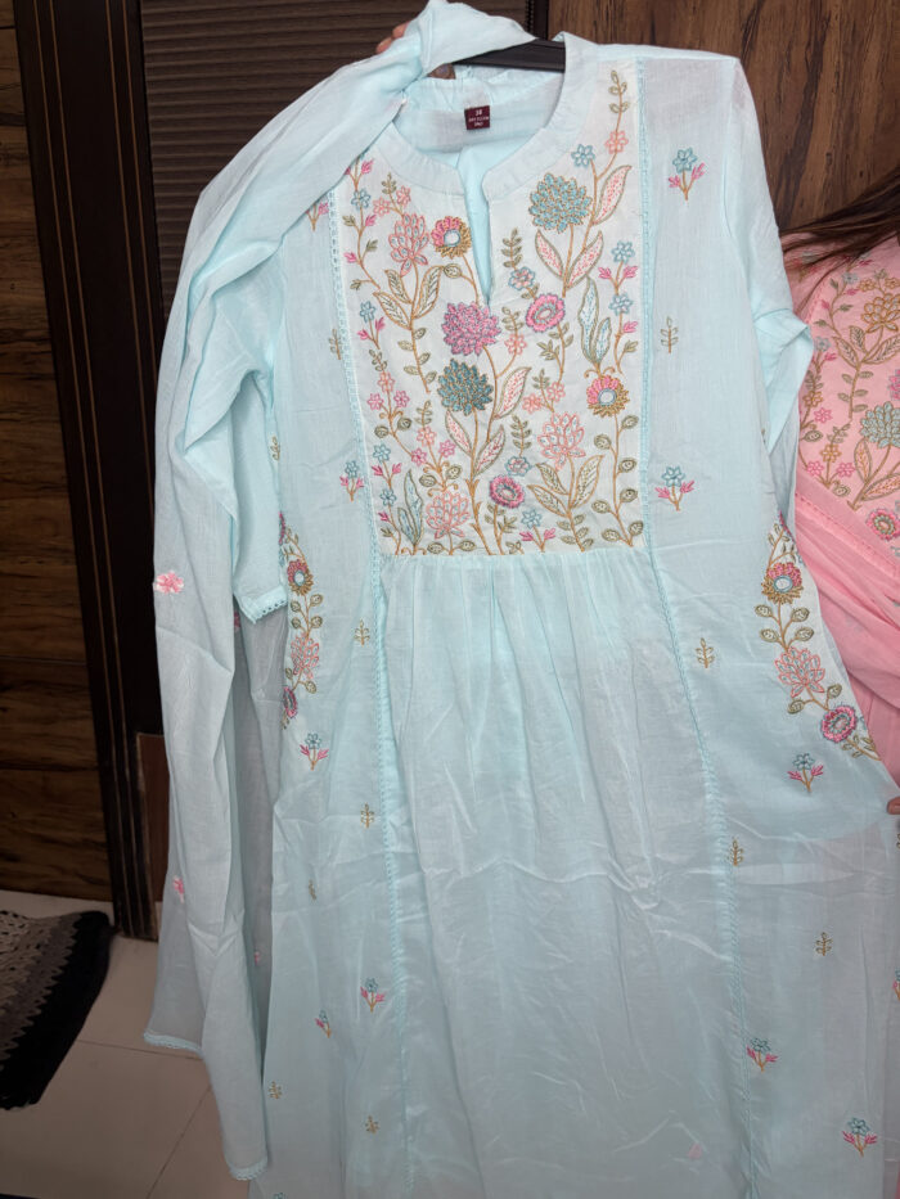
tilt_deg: -16.0
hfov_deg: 53.1
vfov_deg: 67.3
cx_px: 450
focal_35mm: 26
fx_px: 901
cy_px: 600
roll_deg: -1.2
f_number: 1.6
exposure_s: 1/100
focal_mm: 5.96
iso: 80
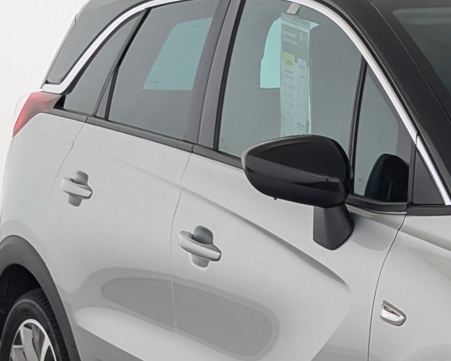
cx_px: 640
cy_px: 363
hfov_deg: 11.2
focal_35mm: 166
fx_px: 2216
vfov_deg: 9.3
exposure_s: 1/189
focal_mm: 6.81
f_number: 1.85
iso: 48
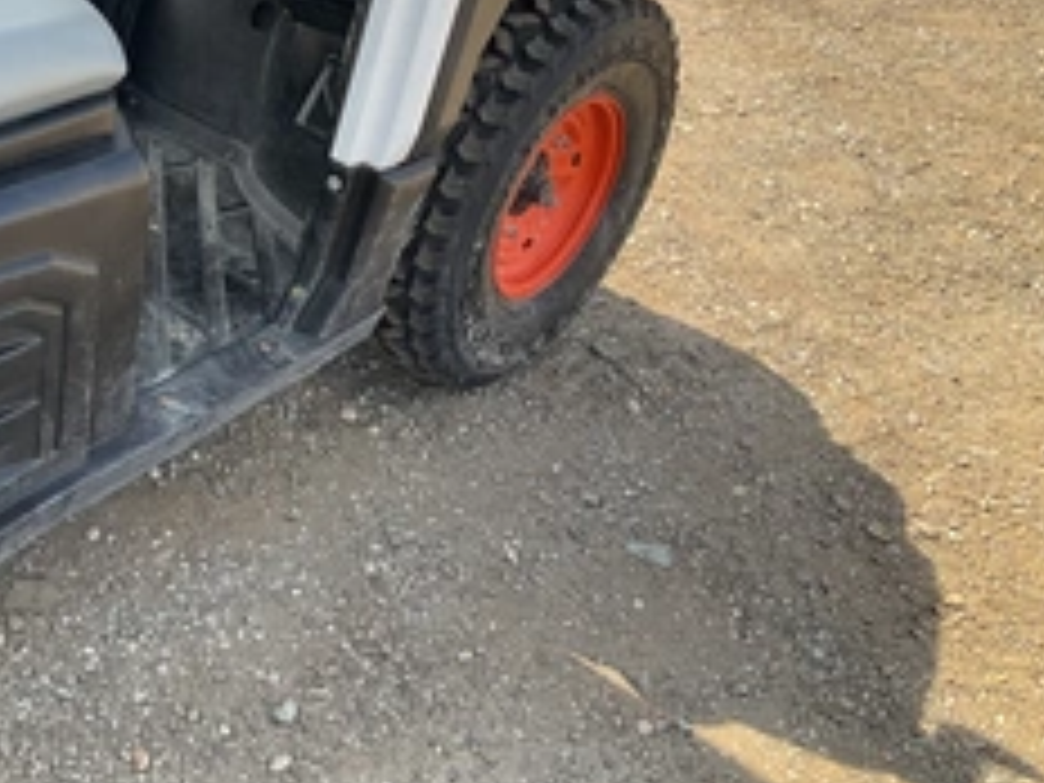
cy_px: 162
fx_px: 1508
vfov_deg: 28.5
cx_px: 158
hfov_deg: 36.4
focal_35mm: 50
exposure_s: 1/286
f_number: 1.8
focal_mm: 3
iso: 25
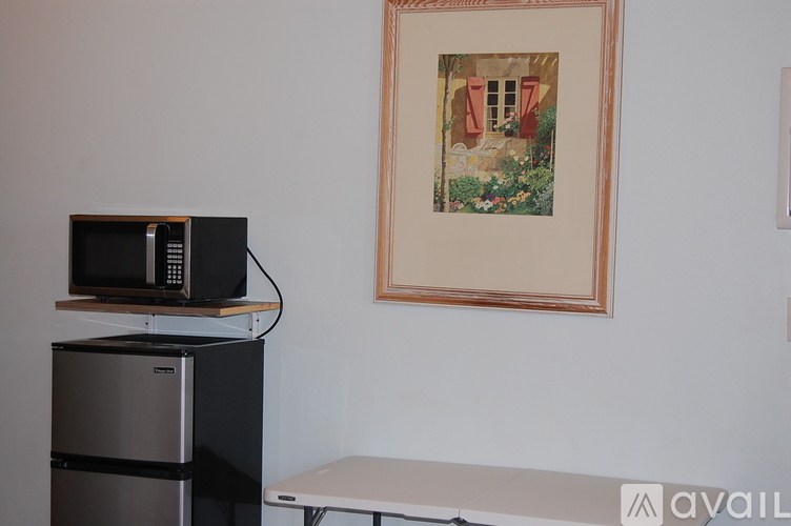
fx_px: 1251
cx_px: 396
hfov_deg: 35.1
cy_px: 263
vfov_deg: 23.7
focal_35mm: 57
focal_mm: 38
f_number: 5
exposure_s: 1/60
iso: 400
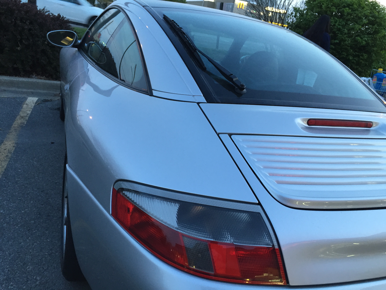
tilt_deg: -19.4
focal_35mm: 29
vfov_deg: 48.2
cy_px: 145
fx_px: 323
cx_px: 193
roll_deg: -11.5
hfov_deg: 61.7
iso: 100
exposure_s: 1/30
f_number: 2.2
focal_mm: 4.15
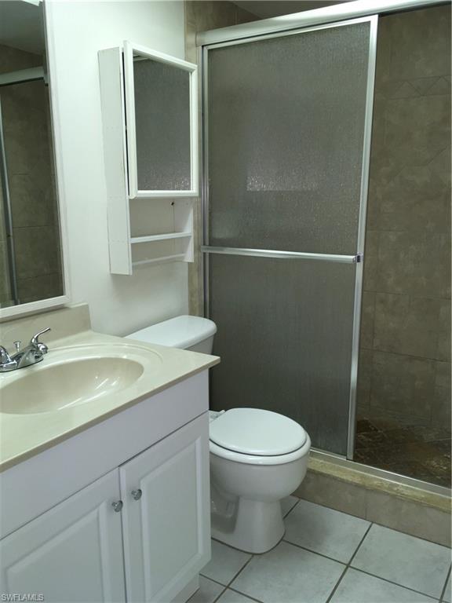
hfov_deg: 48.2
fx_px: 505
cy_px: 302
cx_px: 226
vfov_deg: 61.7
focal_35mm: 29
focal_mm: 4.15
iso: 32
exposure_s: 1/30
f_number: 2.2
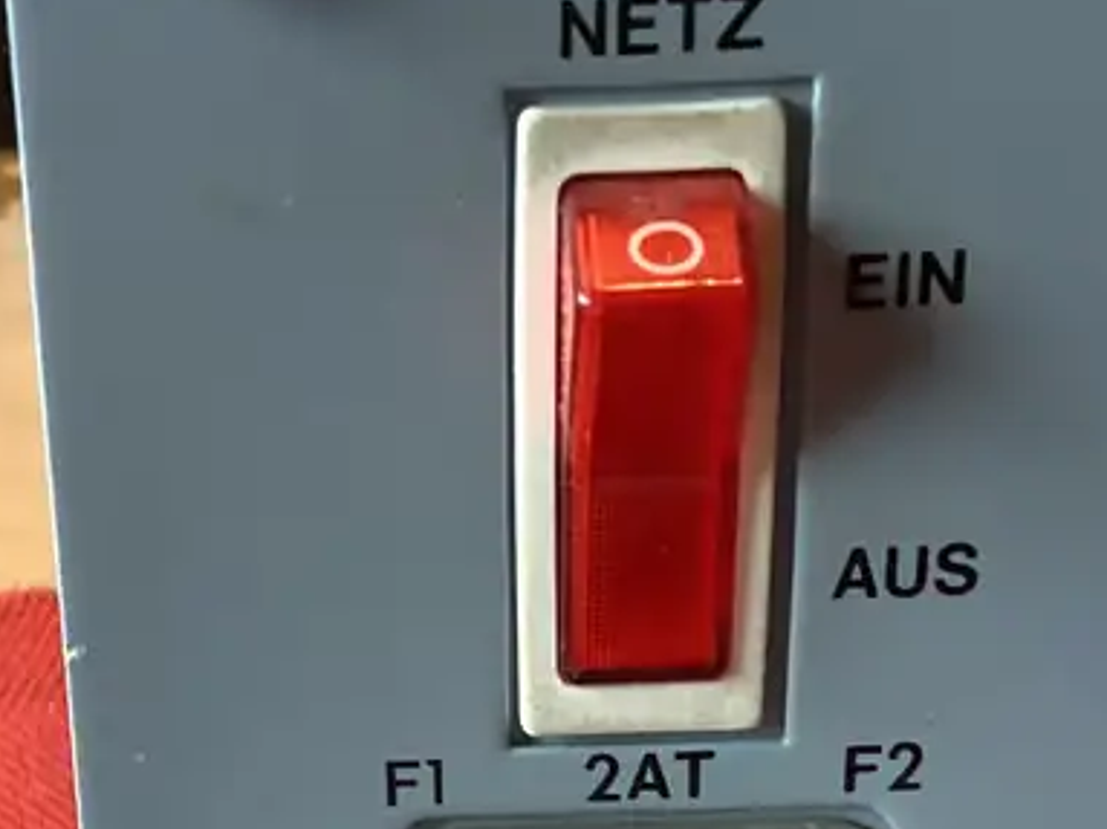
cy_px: 999
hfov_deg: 23.9
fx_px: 2590
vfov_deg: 17.3
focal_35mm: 81
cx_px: 315
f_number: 2.4
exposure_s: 1/60
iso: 320
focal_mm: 3.3
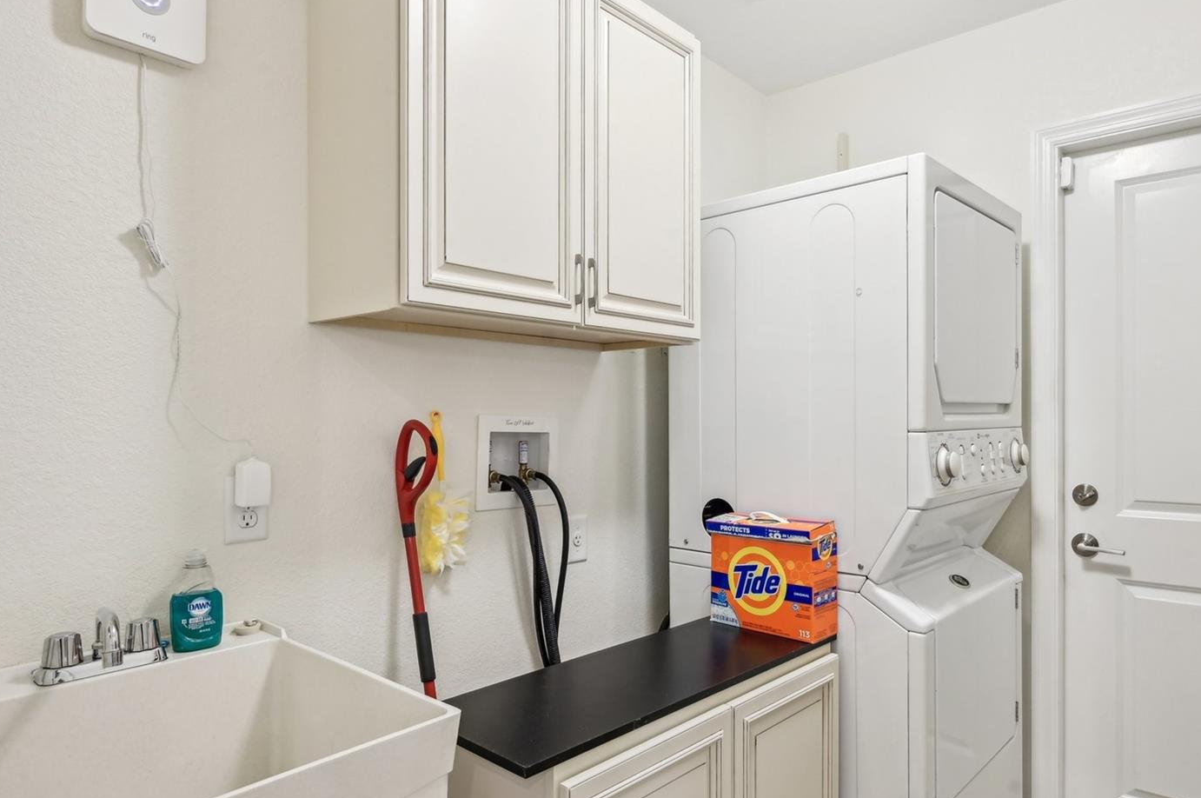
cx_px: 613
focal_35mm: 22
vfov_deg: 57.1
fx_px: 733
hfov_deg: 78.6
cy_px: 415
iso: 400
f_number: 8
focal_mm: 19
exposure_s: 1/8
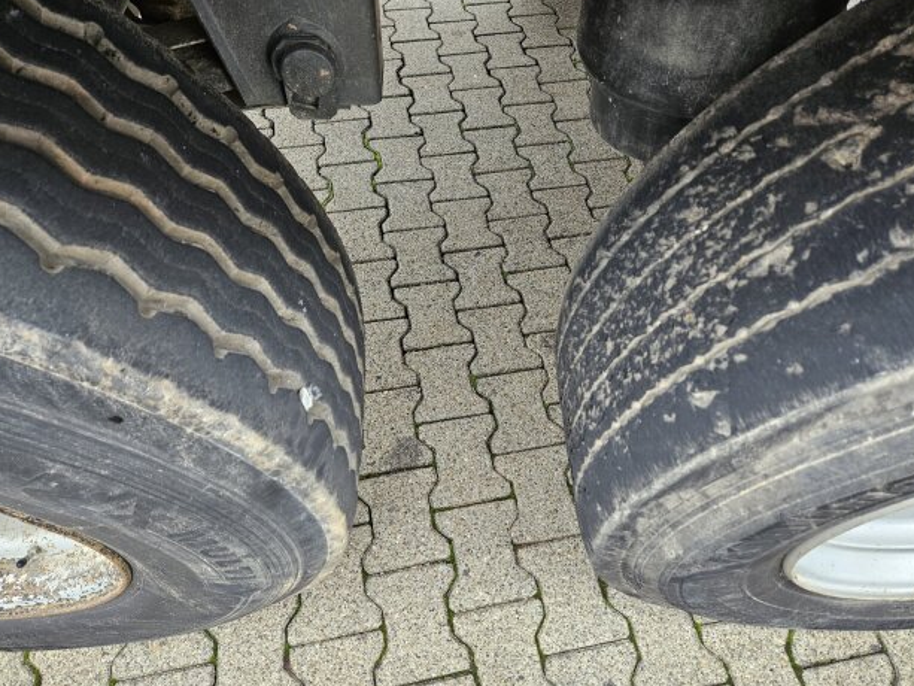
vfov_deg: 56.8
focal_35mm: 24
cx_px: 453
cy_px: 334
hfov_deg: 71.6
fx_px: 634
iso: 125
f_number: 1.8
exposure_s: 1/100
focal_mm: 5.4
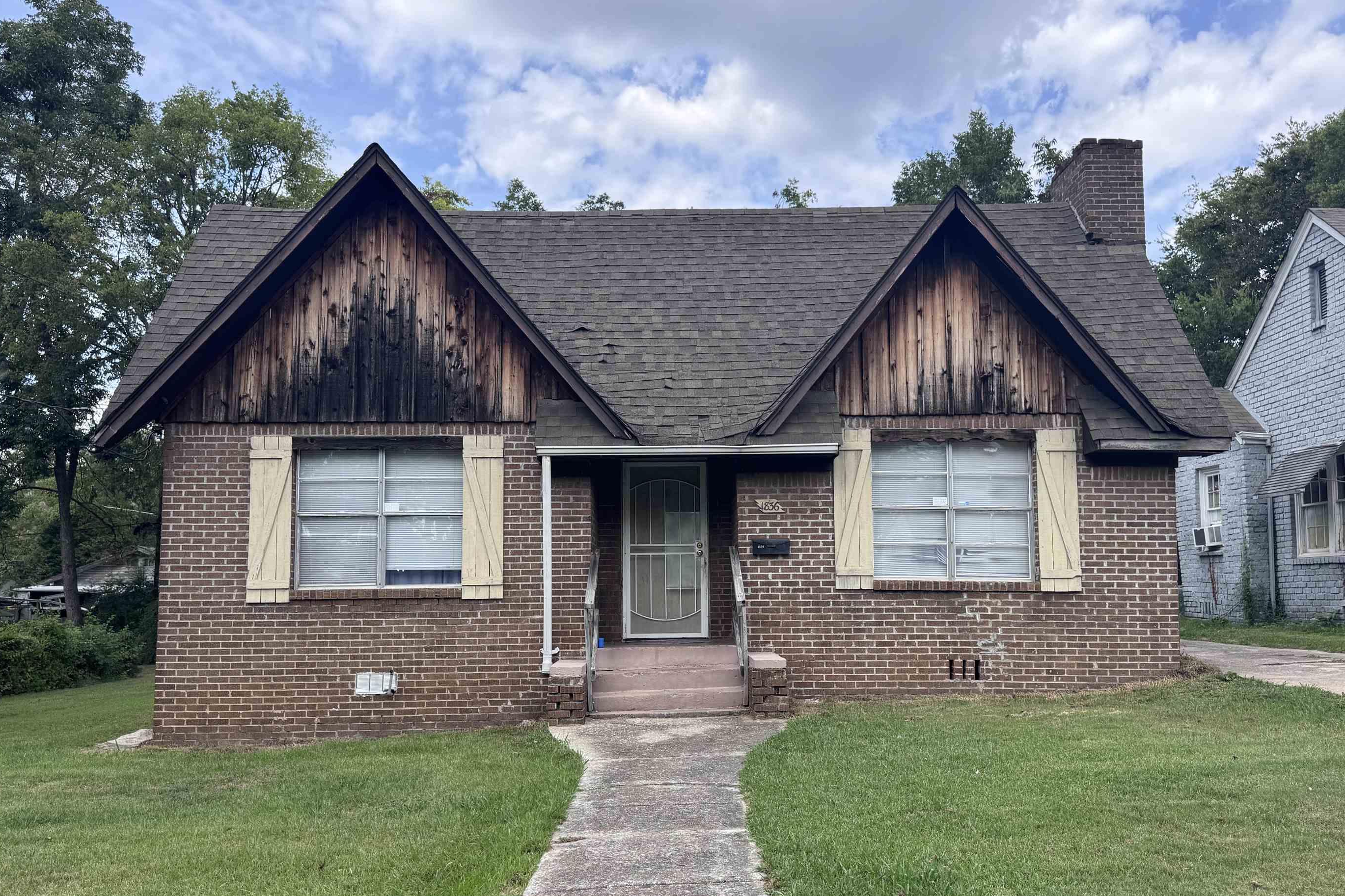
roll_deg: -1.4
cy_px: 502
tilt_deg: +3.7
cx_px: 693
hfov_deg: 65.5
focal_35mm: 28
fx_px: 1046
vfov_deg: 46.3
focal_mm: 6.76
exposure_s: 1/1923
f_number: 1.78
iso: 80
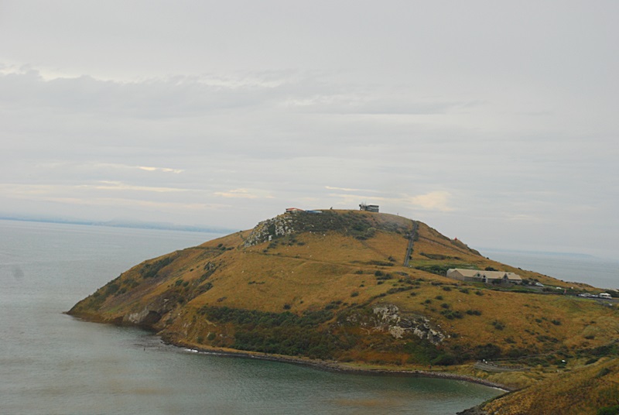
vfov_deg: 18.2
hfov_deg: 27.0
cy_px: 208
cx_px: 310
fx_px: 1291
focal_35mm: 75
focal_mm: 50
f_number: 6.3
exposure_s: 1/125
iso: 400
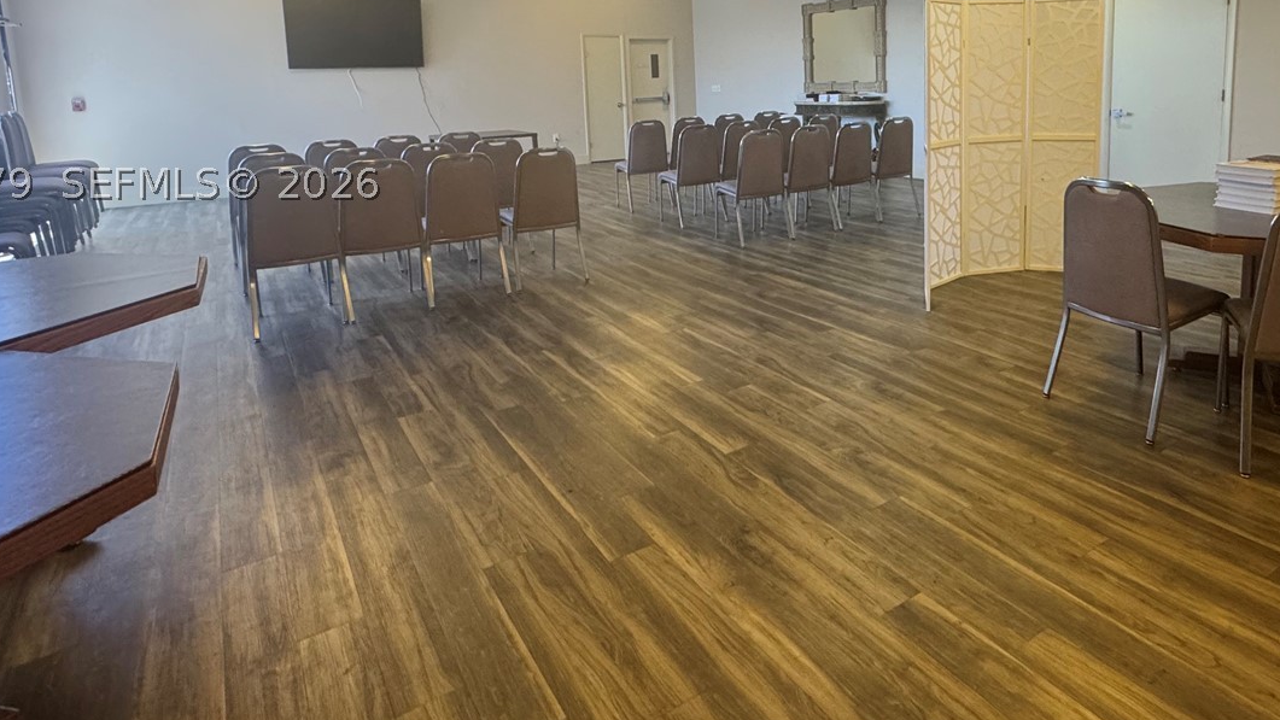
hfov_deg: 78.0
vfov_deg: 47.7
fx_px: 781
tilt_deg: -8.4
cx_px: 749
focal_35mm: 23
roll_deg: +2.0
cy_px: 183
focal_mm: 2.22
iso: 320
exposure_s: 1/60
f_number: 2.2
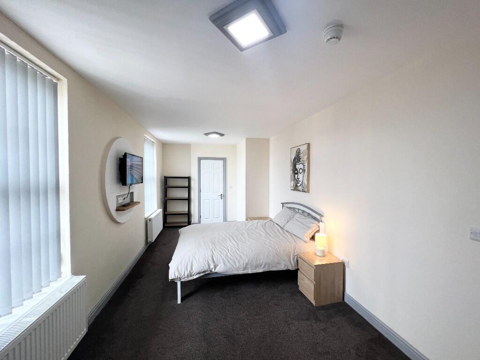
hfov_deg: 106.2
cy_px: 180
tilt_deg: -1.1
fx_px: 180
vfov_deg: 89.9
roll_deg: -1.1
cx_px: 240
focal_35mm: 13
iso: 100
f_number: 1.8
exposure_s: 1/100
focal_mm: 1.57
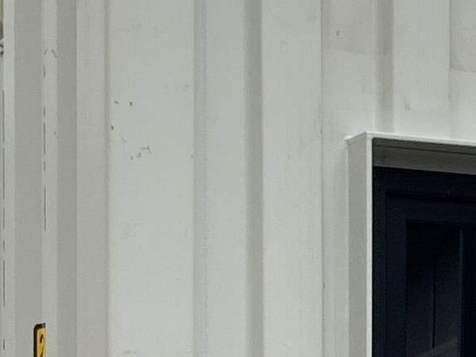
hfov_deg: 10.8
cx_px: 451
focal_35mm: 181
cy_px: 600
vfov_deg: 8.0
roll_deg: +0.4
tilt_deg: +0.2
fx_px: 2488
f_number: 1.8
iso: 32
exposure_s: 1/362
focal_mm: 4.25
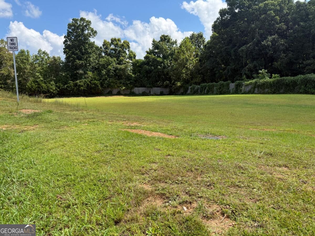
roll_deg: +2.2
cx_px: 158
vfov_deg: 56.8
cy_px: 118
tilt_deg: -5.4
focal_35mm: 24
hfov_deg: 71.6
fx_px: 218
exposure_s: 1/3759
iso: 100
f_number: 1.78
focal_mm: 6.76
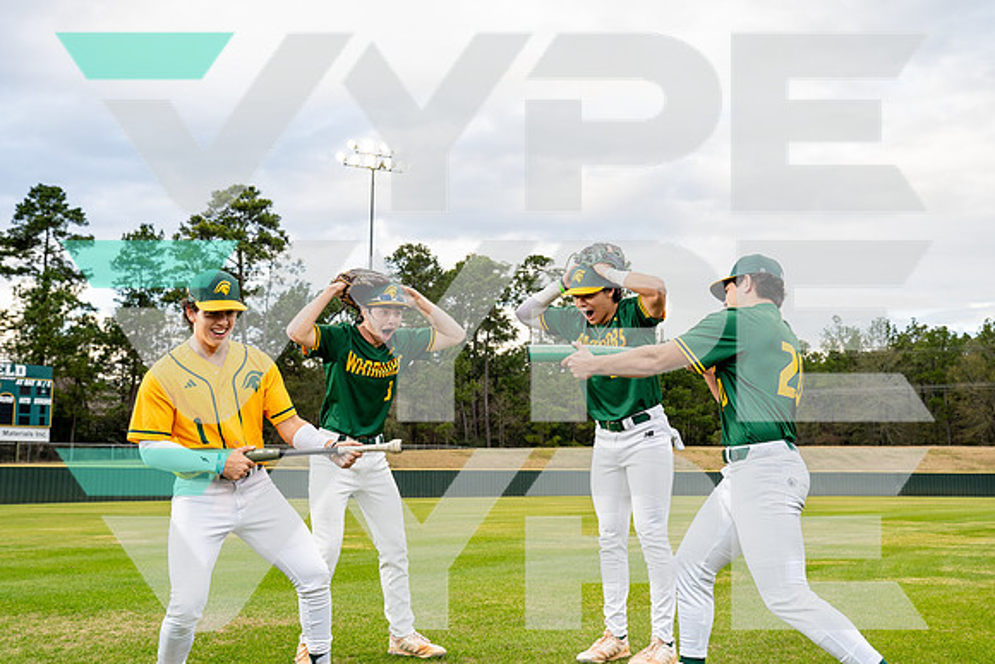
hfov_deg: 46.7
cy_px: 332
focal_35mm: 42
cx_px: 498
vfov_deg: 32.1
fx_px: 1153
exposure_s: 1/250
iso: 400
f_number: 5.6
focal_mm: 40
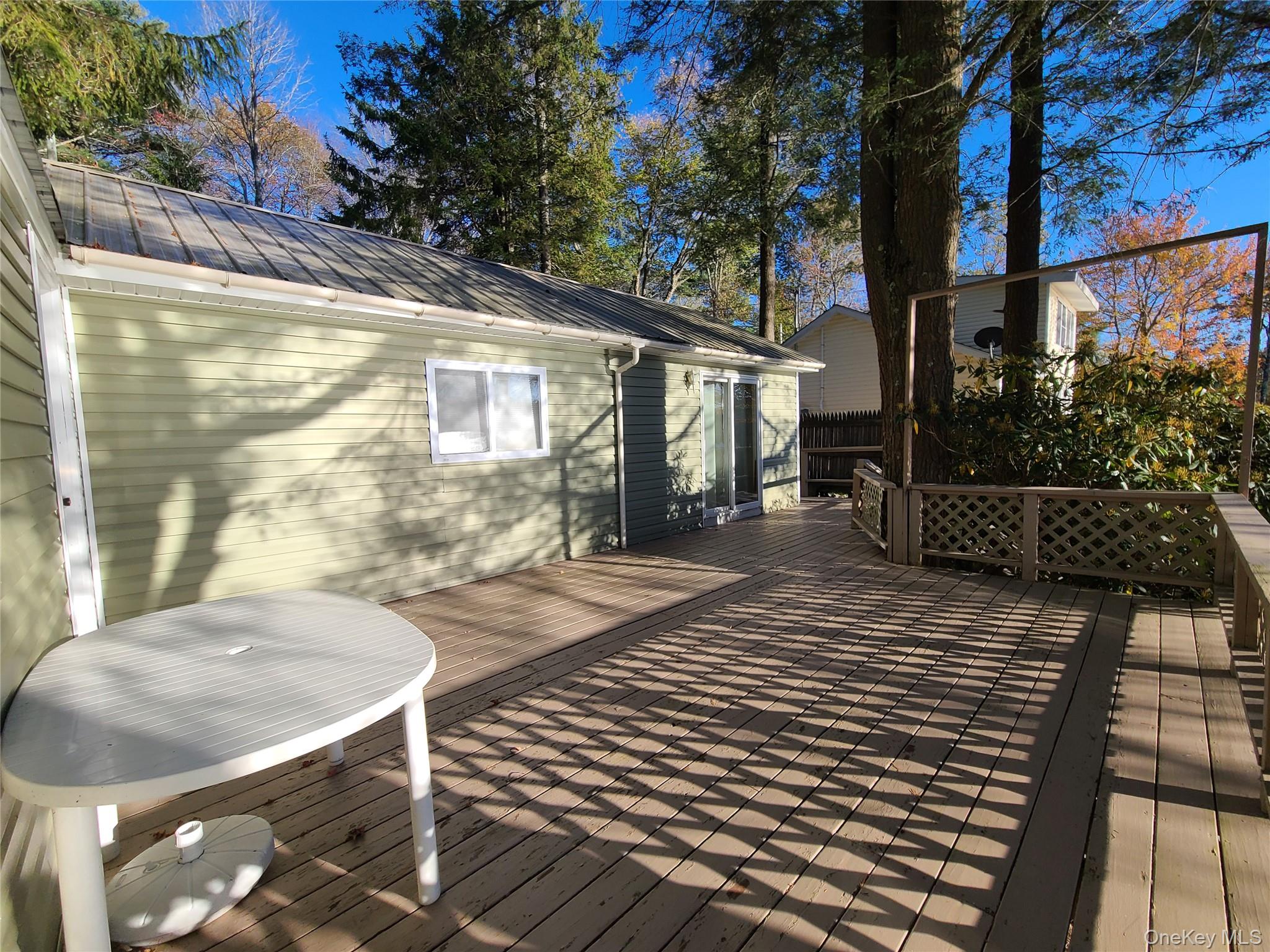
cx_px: 635
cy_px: 476
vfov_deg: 89.9
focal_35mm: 13
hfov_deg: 106.2
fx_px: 477
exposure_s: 1/1061
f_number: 2.2
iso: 50
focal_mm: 2.2
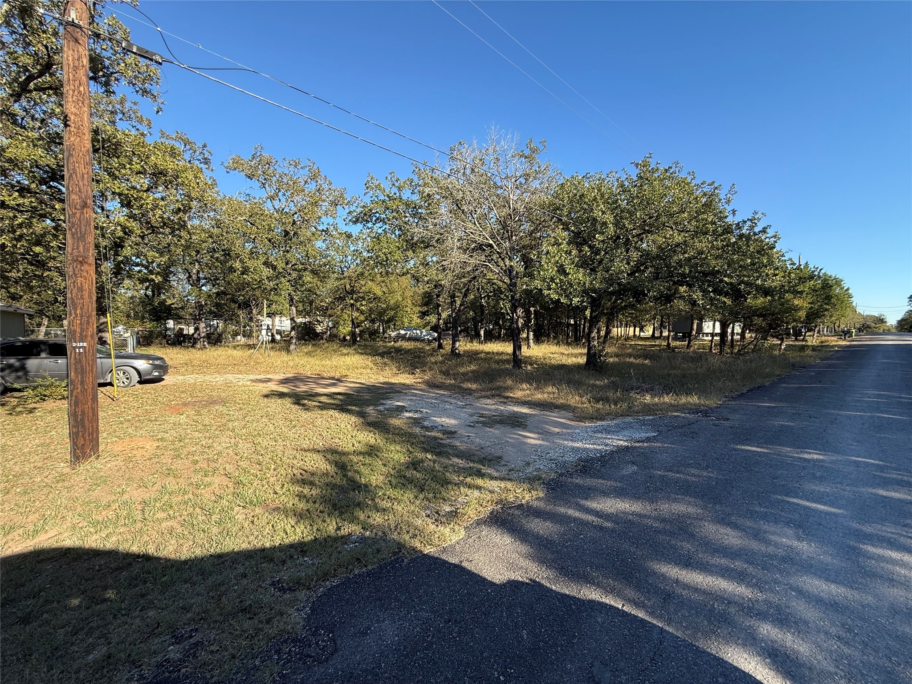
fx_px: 369
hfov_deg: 102.1
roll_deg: +0.2
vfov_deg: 85.7
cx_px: 456
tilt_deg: -0.7
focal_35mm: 14
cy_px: 342
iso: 50
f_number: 2.2
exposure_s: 1/498
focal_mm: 2.22
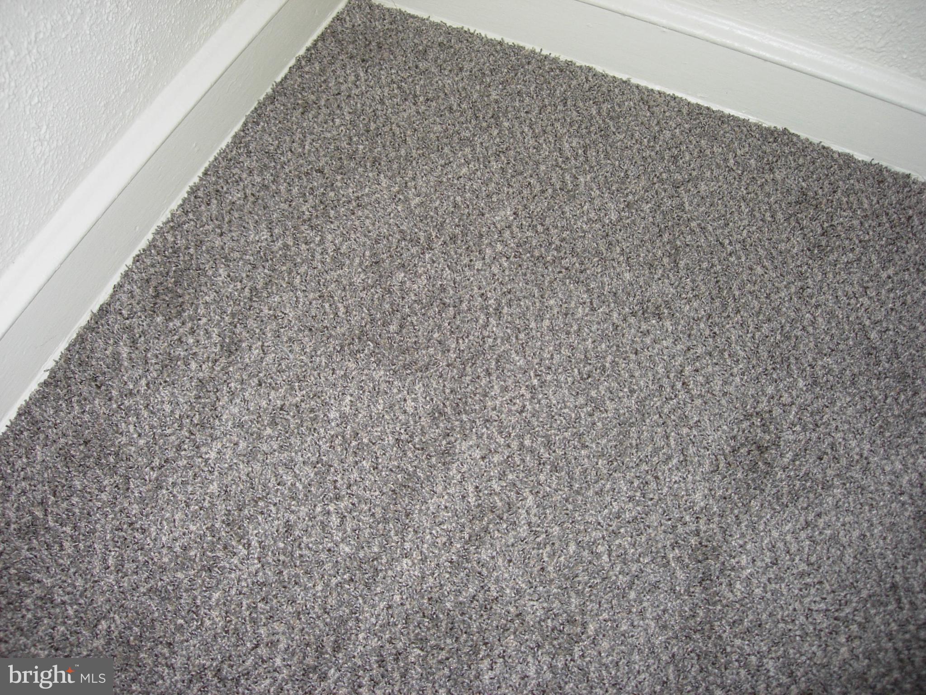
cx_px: 463
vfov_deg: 37.7
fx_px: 1017
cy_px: 348
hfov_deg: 49.0
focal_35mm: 38
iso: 79
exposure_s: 1/64
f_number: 2.8
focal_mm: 7.8
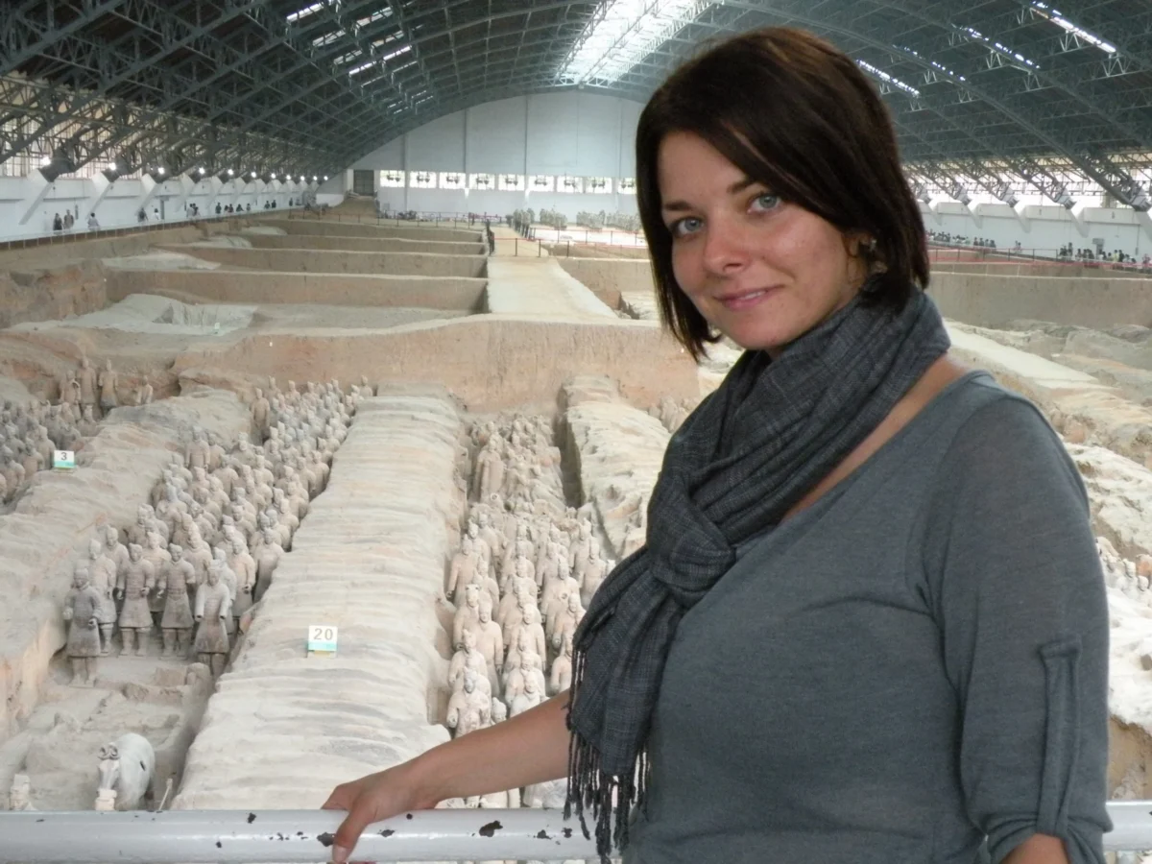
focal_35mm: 42
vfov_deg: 34.3
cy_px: 432
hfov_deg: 44.8
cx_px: 576
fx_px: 1398
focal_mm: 7.4
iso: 400
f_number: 3.2
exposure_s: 1/55.5
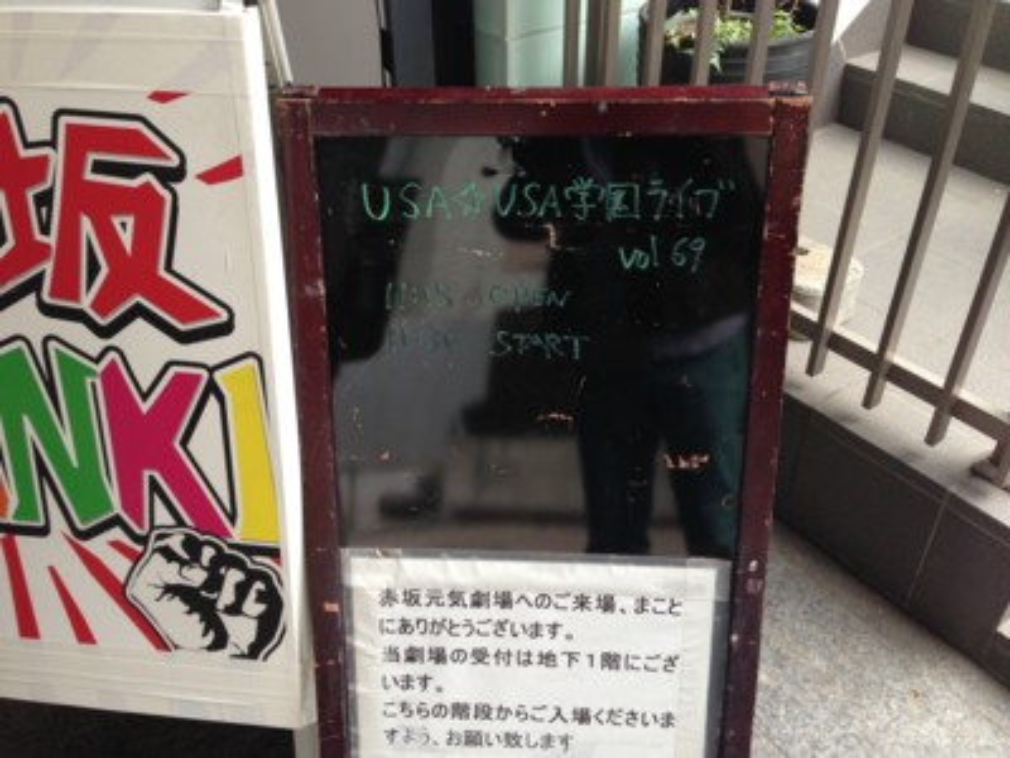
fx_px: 963
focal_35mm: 33
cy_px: 379
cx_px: 505
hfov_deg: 55.4
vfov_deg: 42.9
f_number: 2.4
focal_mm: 4.13
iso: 64
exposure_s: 1/60
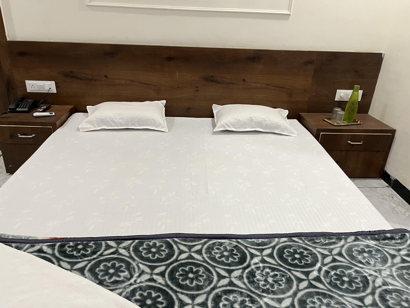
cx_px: 205
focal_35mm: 26
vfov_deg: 53.1
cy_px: 154
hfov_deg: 67.3
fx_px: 308
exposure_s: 1/50
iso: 100
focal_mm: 5.1
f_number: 1.6
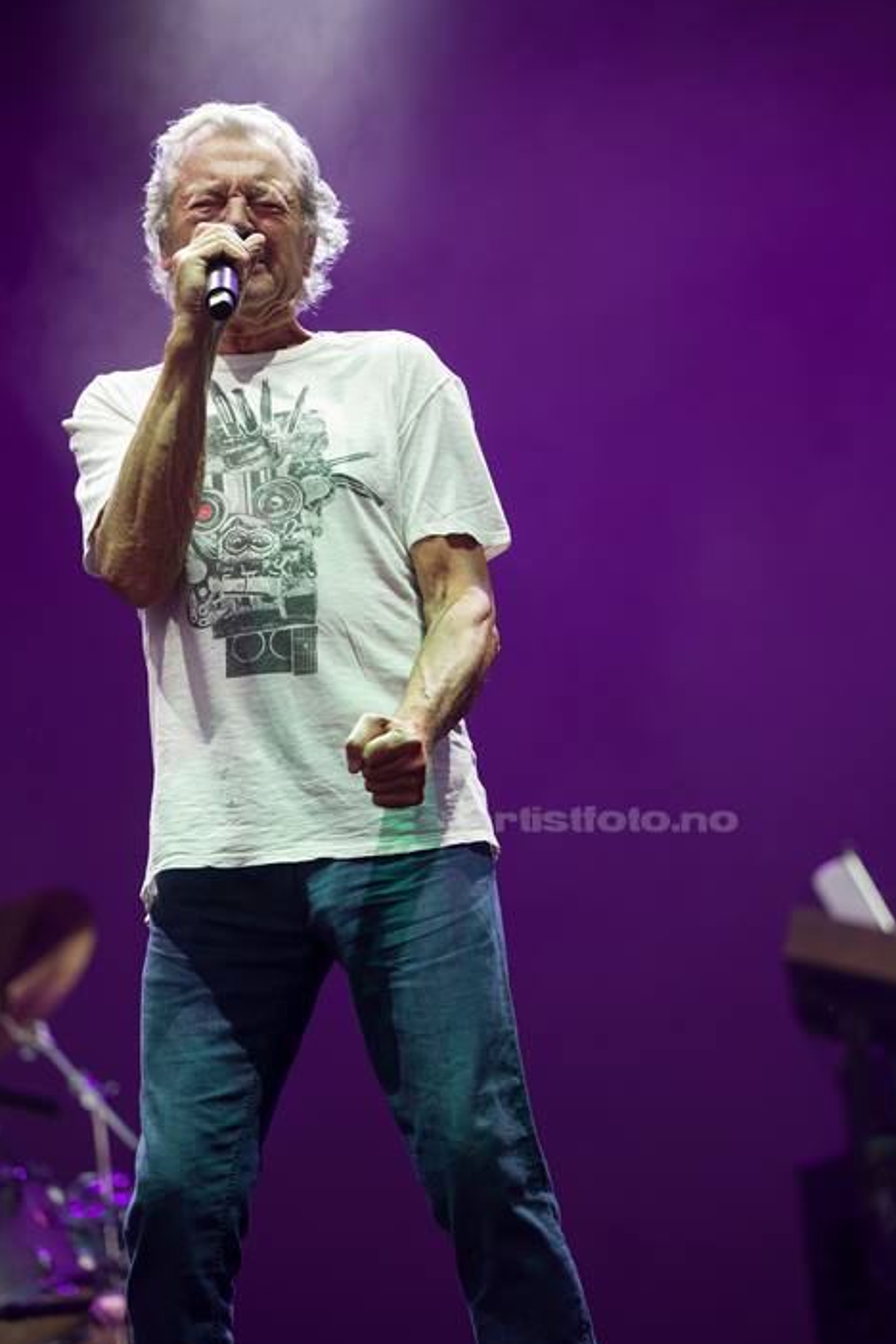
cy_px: 682
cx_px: 456
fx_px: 4592
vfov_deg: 16.7
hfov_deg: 11.1
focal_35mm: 123
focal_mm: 120
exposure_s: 1/1000
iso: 250
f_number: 2.8
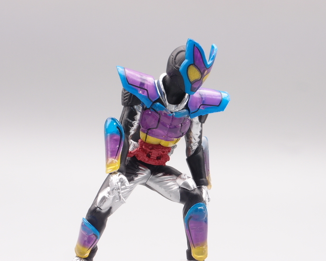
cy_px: 131
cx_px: 168
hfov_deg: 21.7
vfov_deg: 17.5
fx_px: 849
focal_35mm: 88
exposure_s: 1/5
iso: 100
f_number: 8
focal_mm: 18.15
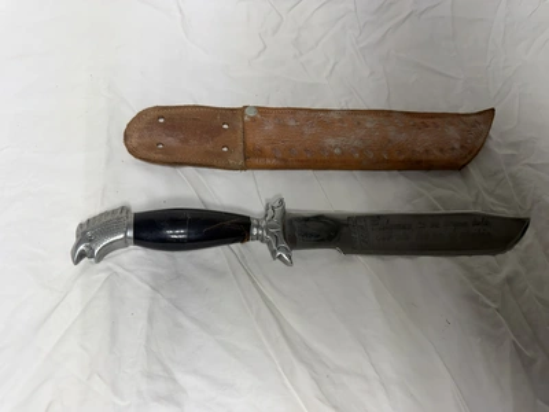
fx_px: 381
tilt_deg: -66.0
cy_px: 206
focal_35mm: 24
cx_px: 274
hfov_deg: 71.6
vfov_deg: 56.8
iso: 80
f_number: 1.78
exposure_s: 1/120
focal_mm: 6.76
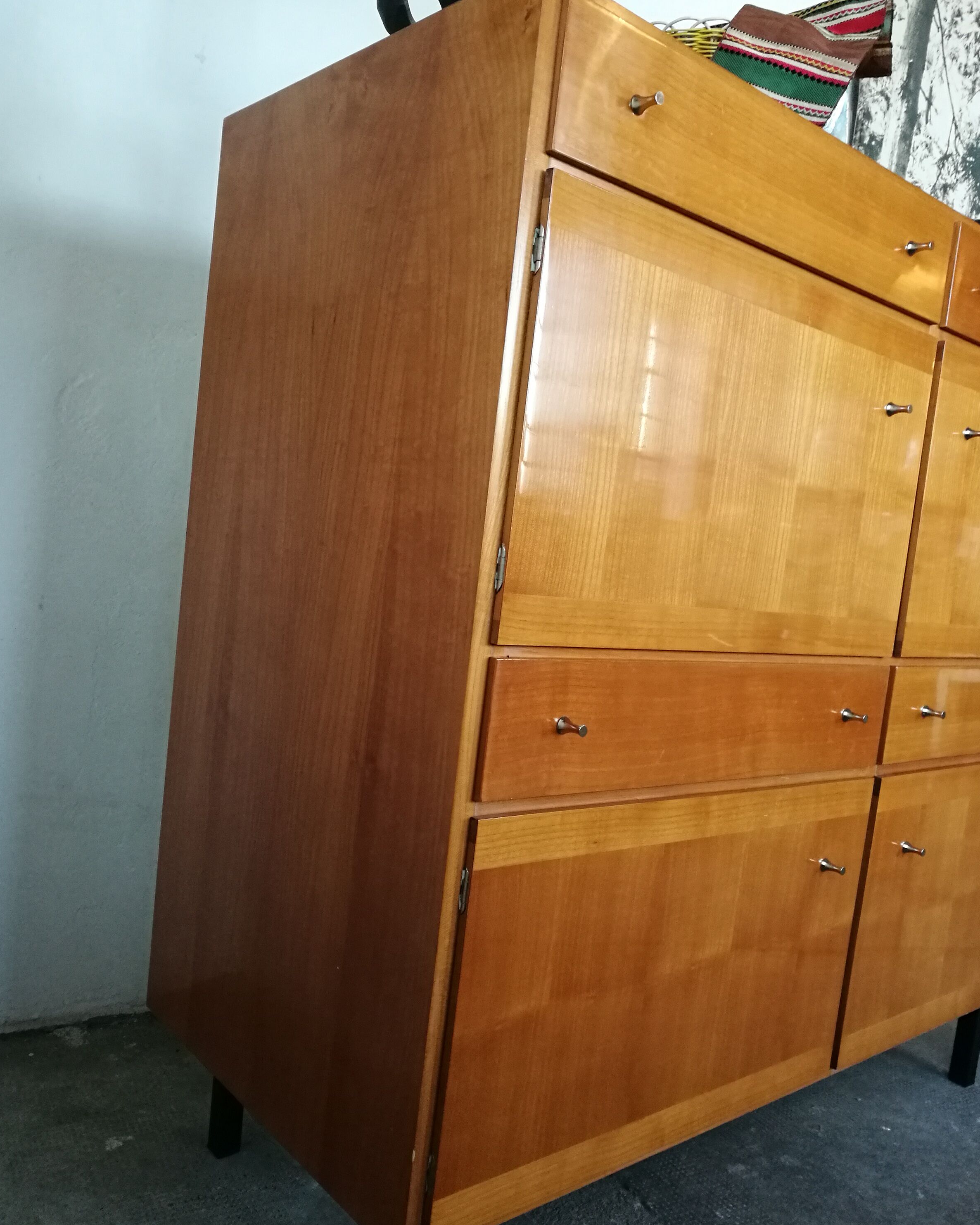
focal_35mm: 29
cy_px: 627
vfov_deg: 60.4
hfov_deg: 50.0
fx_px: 1051
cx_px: 489
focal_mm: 4.5
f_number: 2.2
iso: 320
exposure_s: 1/33.3
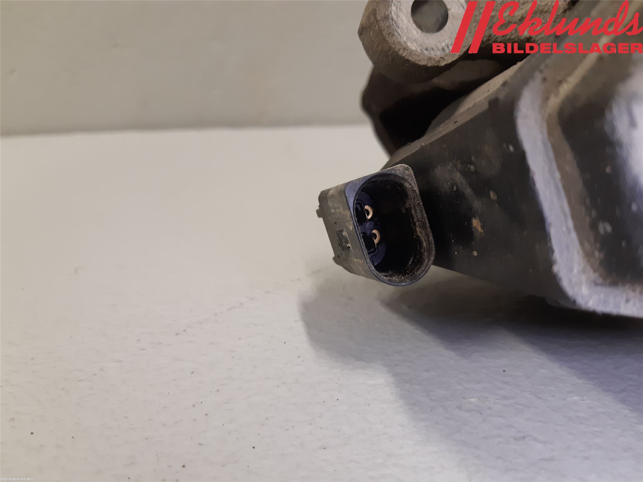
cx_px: 322
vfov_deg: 53.1
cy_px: 241
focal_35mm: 26
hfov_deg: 67.3
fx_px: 483
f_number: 1.7
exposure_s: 1/50
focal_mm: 3.93
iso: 160
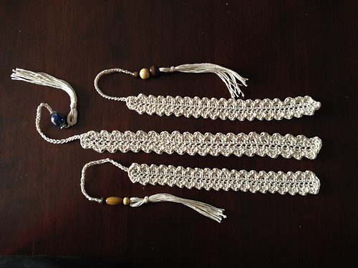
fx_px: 341
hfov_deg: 55.4
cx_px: 179
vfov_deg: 42.9
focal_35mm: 33
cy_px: 134
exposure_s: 1/20
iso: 50
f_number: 2.4
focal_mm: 4.12
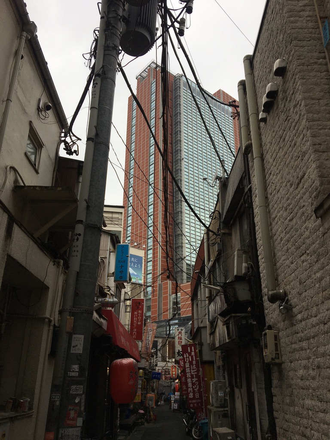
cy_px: 220
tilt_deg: +24.6
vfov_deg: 61.7
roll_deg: -0.9
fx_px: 369
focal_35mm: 29
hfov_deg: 48.2
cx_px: 165
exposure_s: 1/379
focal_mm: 4.15
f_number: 2.2
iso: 25
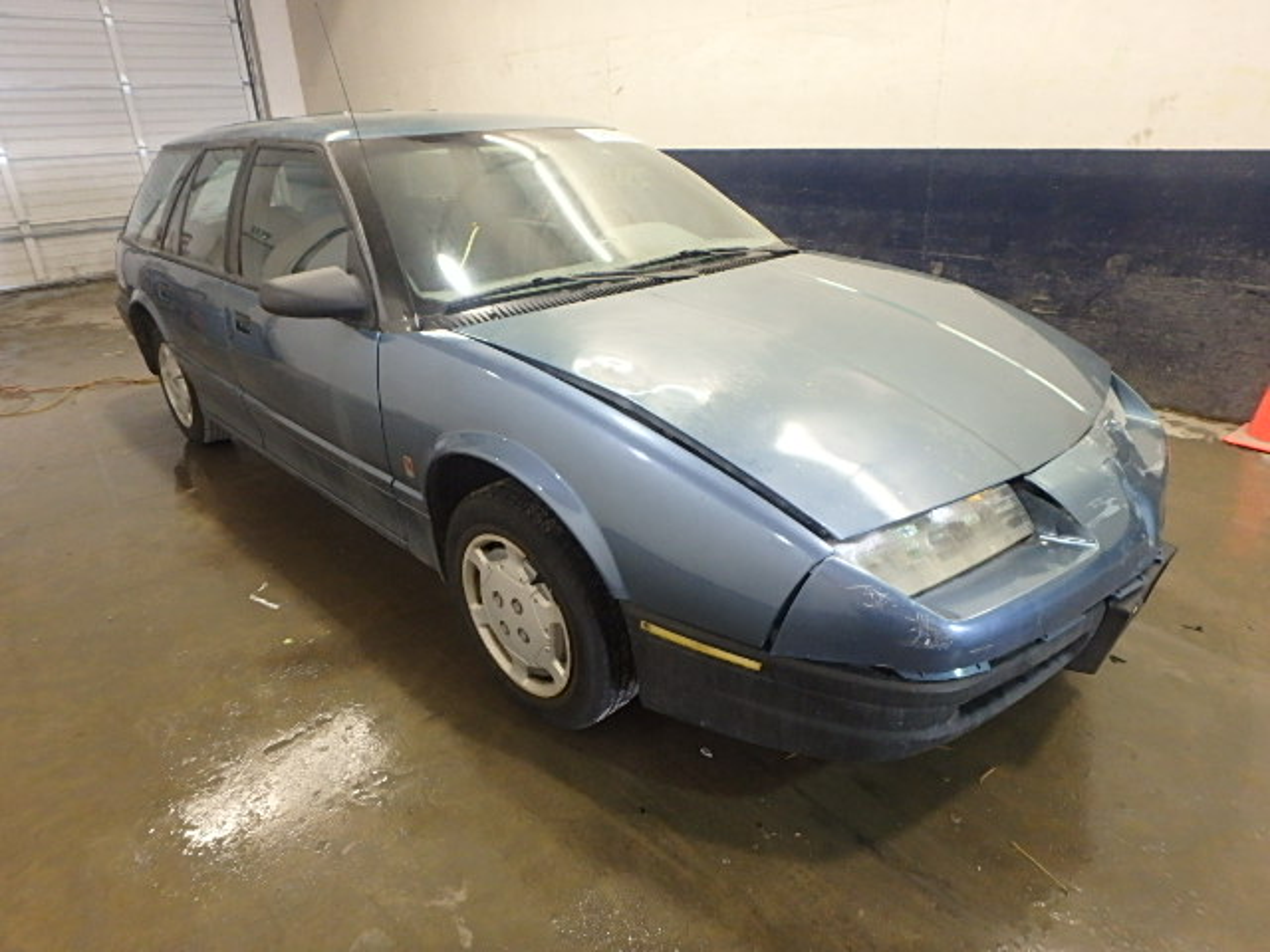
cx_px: 635
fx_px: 770
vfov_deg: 63.4
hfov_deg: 79.0
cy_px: 476
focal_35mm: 21
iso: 640
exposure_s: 1/30
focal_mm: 3.7
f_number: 3.5
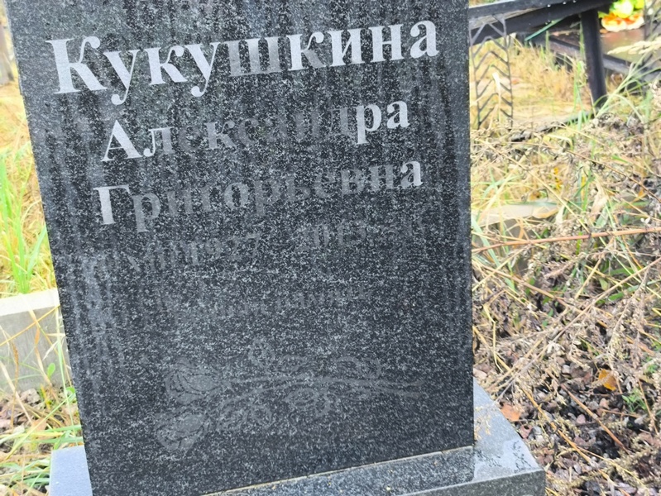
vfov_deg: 29.1
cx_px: 330
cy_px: 248
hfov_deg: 38.2
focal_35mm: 50
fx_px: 955
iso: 125
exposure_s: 1/60
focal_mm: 4.71
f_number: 1.7
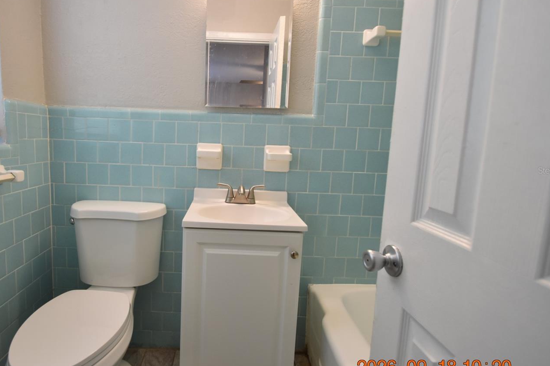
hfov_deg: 86.1
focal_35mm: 19
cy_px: 170
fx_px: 290
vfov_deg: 64.5
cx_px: 229
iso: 800
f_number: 3.5
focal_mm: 10
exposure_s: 1/60
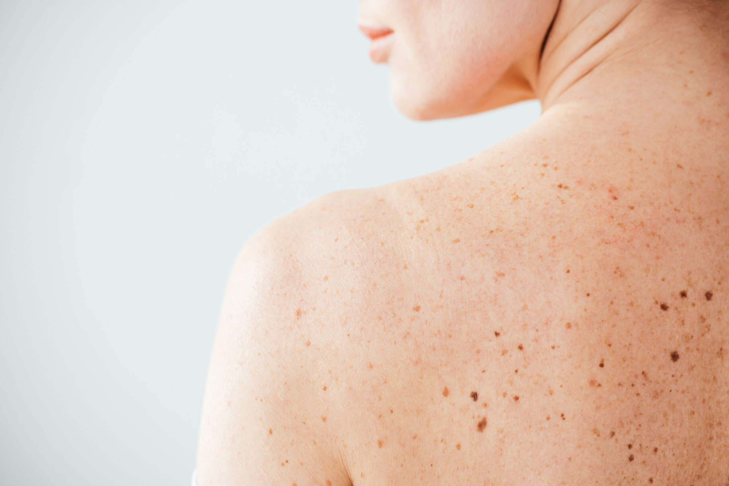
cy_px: 243
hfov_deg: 10.3
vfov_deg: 6.9
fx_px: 4051
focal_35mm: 200
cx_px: 364
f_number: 4.5
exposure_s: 1/200
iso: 500
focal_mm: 200
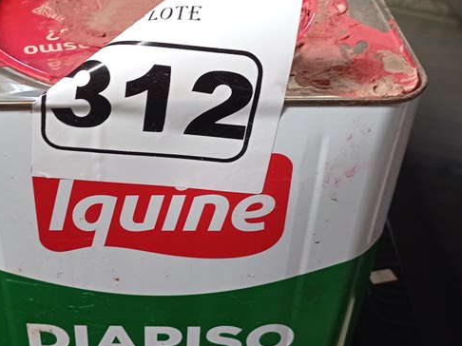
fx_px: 787
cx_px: 110
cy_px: 174
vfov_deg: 24.8
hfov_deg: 32.1
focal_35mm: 59
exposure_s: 1/60
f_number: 1.79
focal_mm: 4.7
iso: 112
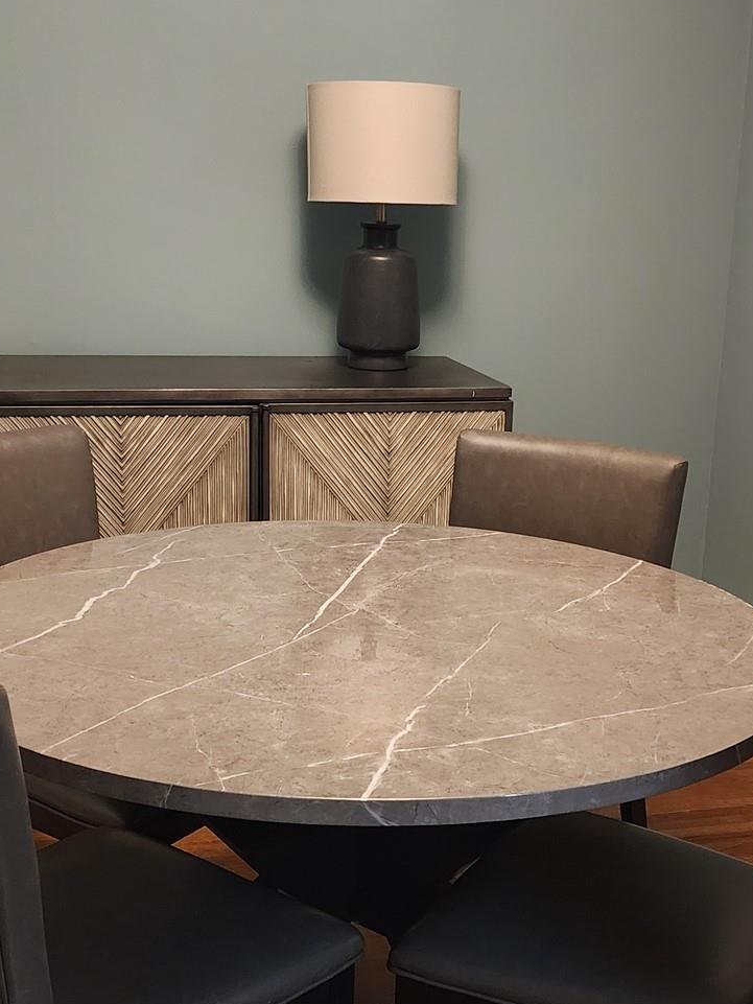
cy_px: 568
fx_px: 1421
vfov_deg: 38.8
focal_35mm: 49
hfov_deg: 29.6
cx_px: 434
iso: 640
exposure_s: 1/40
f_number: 1.8
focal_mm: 6.4
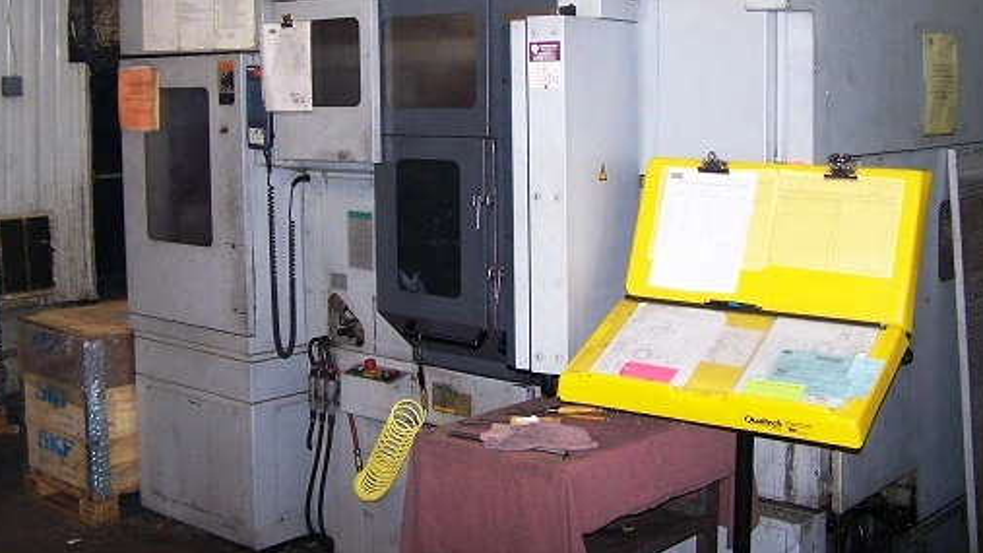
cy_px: 171
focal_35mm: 49
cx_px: 475
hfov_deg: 42.1
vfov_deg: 24.3
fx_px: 1277
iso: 140
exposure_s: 1/60
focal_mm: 6.3
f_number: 2.8
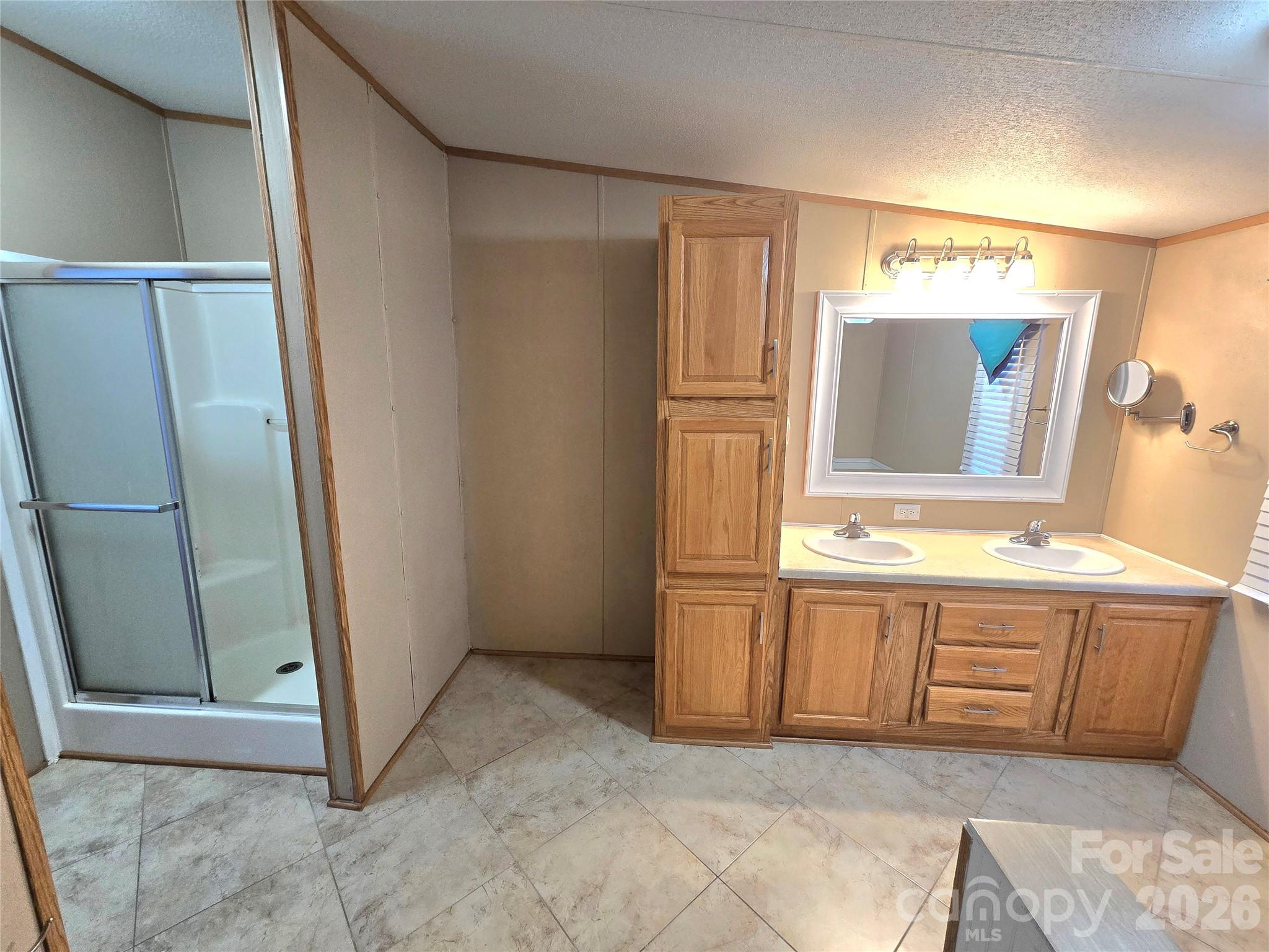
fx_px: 477
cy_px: 476
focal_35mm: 13
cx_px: 634
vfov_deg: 89.9
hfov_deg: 106.2
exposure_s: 1/60.2
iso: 250
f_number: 2.2
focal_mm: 2.2
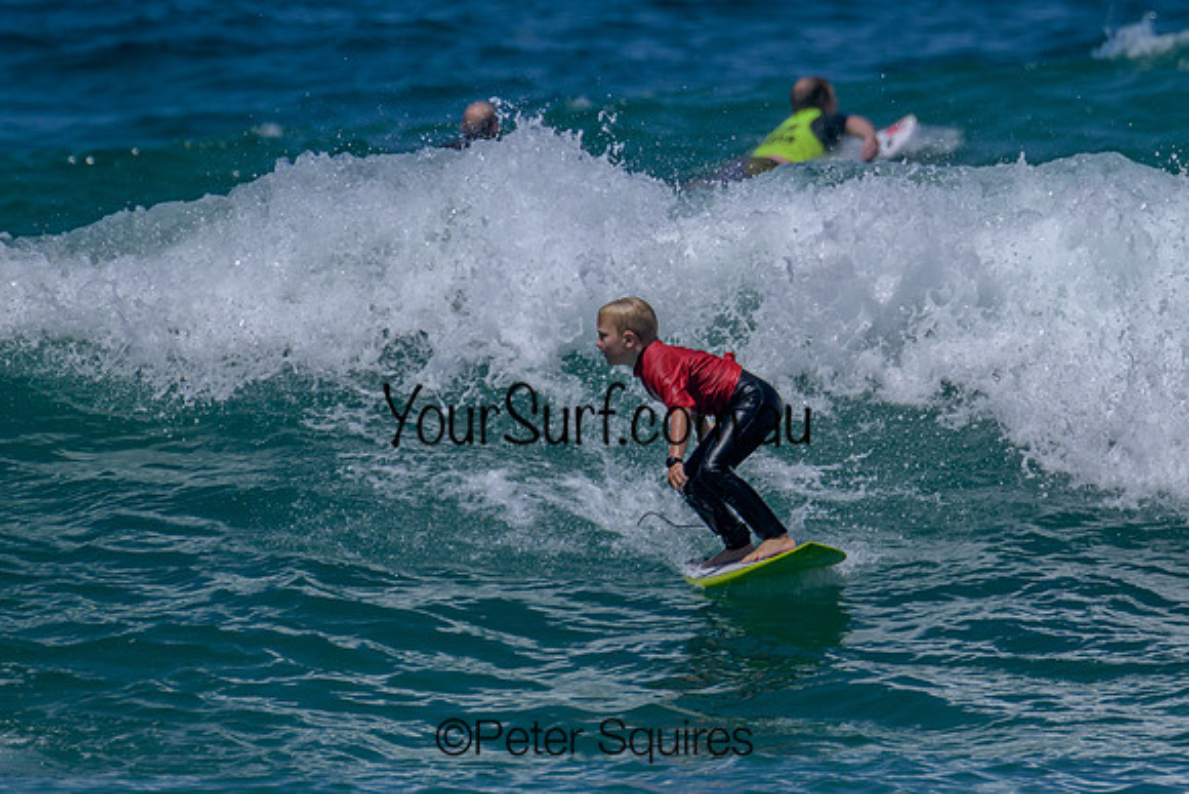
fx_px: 35696
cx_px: 803
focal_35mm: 1081
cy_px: 309
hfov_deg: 1.9
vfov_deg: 1.3
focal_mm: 800
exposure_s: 1/2000
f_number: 11
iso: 400
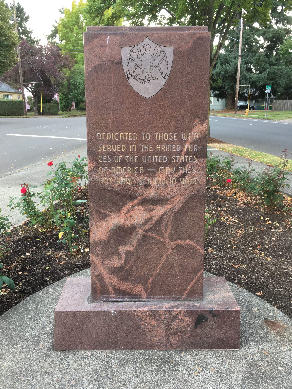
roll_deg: -1.5
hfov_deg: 48.2
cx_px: 146
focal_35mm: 29
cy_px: 194
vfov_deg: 61.7
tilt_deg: -16.1
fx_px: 326
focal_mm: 4.15
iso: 40
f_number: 2.2
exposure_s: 1/120
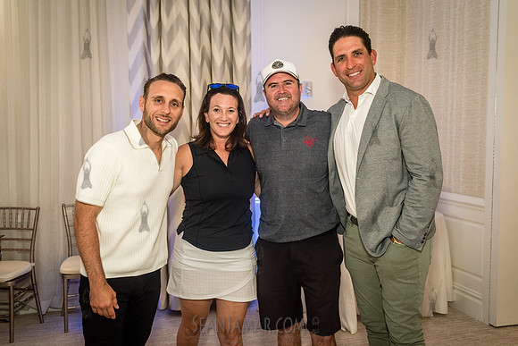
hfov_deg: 54.4
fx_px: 504
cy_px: 173
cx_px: 259
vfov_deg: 37.9
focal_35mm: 35
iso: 1600
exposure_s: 1/200
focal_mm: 35
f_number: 4
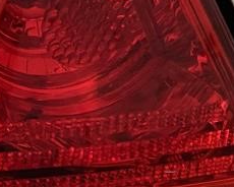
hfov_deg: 13.5
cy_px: 8
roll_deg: -2.3
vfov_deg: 10.9
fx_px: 976
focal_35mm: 141
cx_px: 19
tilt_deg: -25.1
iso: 250
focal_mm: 4.25
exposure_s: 1/60
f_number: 1.8
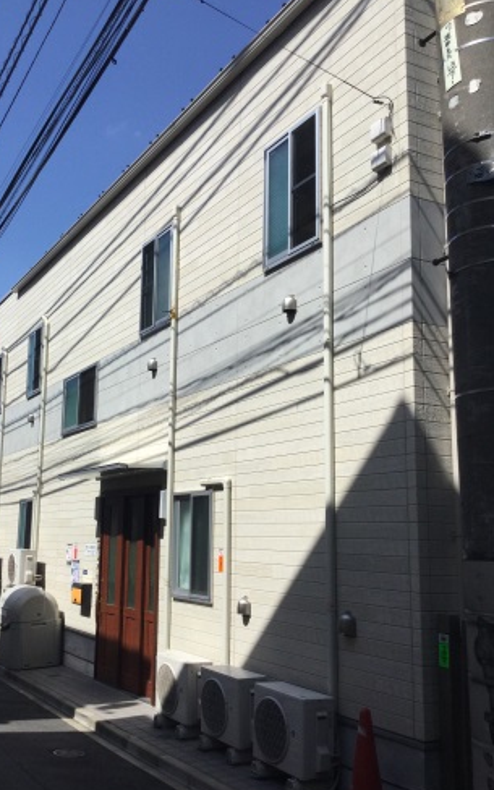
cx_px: 174
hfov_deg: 35.1
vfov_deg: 54.0
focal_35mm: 36
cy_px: 414
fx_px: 775
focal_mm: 3.3
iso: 25
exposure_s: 1/1698
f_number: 2.4
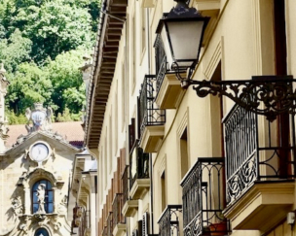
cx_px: -11
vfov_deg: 12.5
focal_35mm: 121
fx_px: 1060
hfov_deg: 15.6
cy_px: 258
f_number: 4
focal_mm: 13.92
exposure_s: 1/320
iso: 125
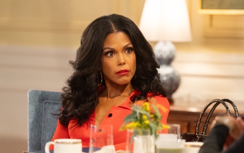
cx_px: 156
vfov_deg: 5.0
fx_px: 1762
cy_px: 96
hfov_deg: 7.9
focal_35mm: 265
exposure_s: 1/640
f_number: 2.8
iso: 6400
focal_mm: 200
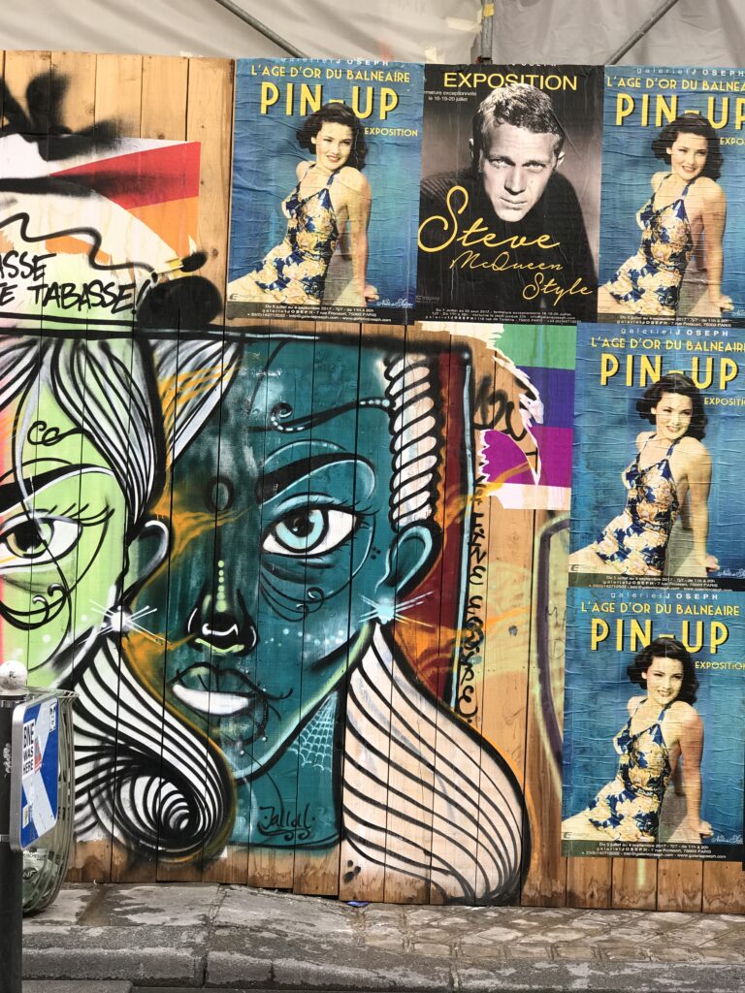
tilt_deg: +1.4
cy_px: 496
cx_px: 372
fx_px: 1636
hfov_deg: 25.7
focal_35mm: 57
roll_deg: -0.8
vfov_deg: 33.8
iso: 20
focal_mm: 6.6
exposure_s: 1/100
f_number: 2.8
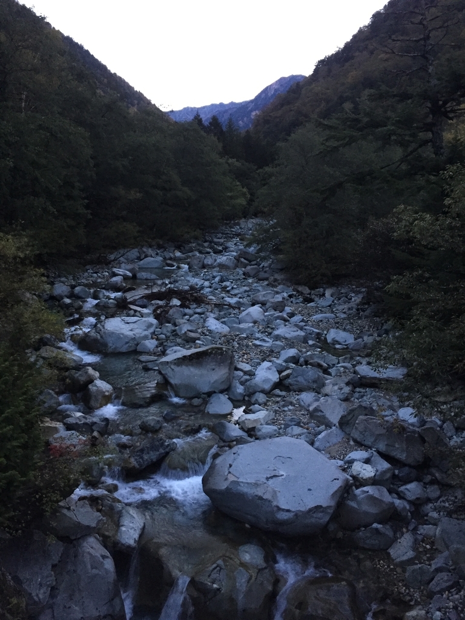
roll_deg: -0.5
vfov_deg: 61.7
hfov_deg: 48.2
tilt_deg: -9.9
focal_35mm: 29
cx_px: 232
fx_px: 519
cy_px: 310
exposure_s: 1/15
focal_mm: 4.15
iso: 250
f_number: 2.2
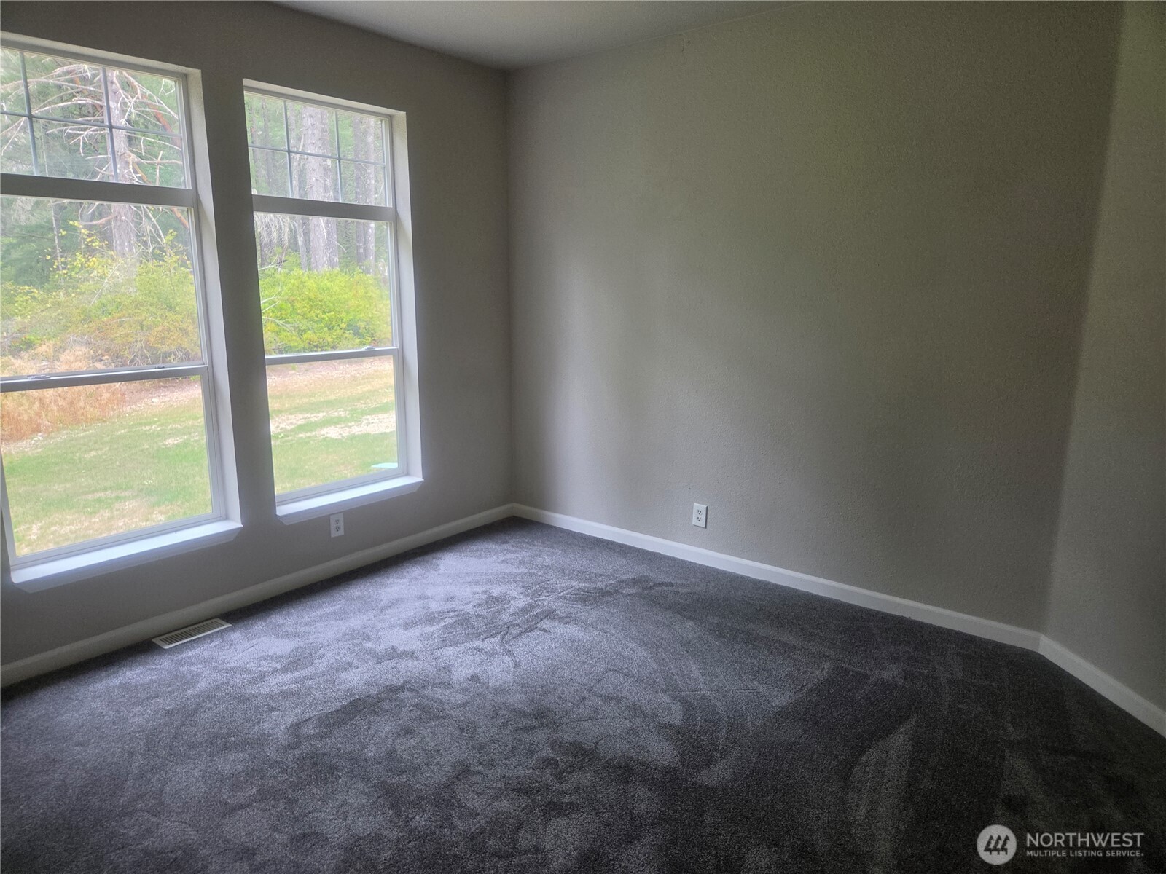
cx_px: 583
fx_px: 775
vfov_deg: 58.9
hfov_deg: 73.9
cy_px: 437
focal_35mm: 23
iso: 200
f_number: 1.8
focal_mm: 5.4
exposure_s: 1/180
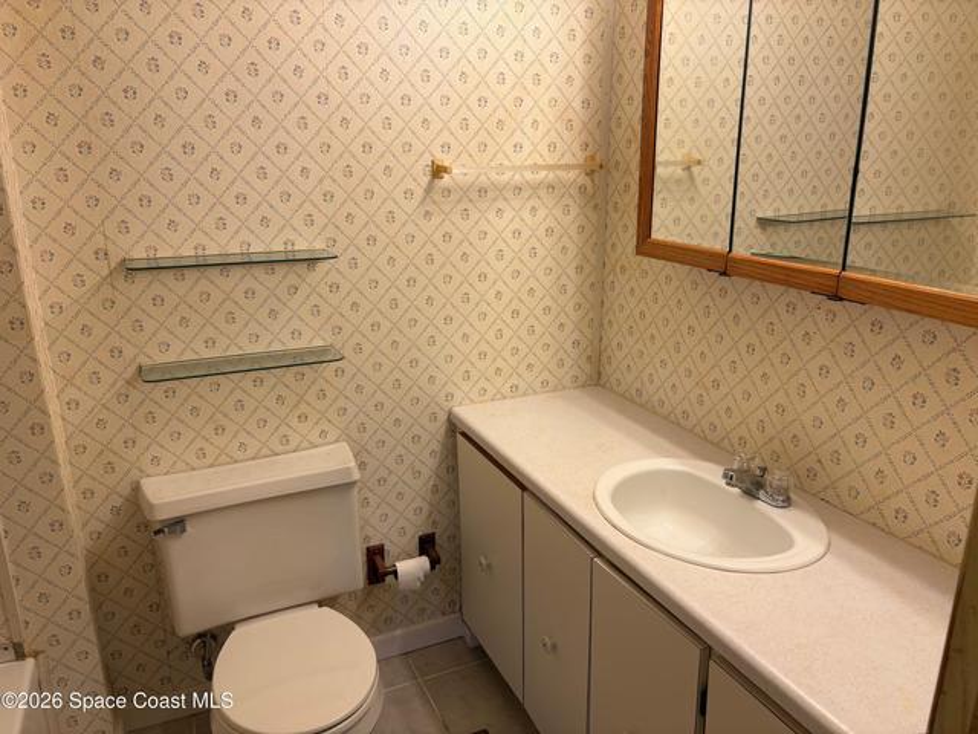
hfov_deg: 67.3
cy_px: 367
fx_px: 735
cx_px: 489
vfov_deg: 53.1
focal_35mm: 26
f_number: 1.6
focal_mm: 5.96
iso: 64
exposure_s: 1/120
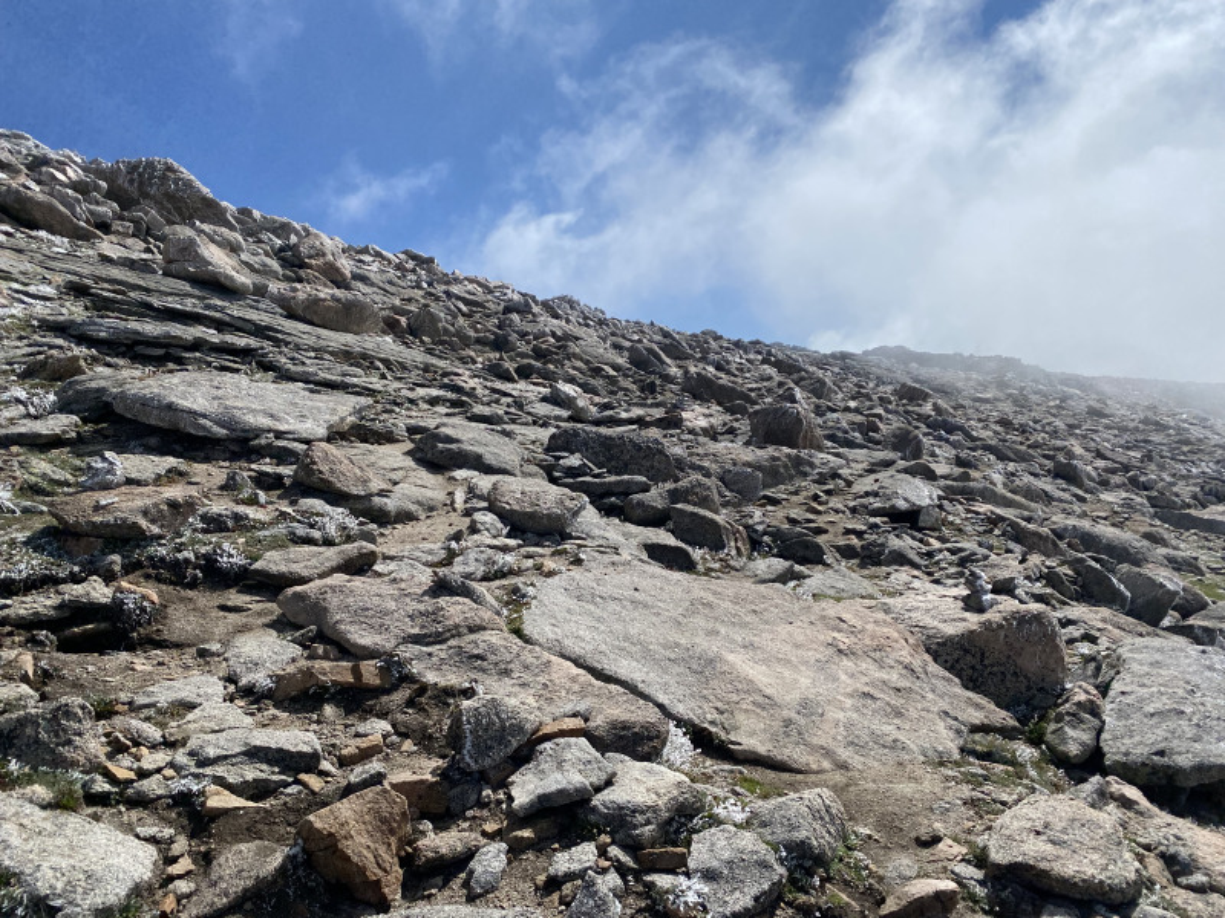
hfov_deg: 67.3
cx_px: 612
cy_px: 459
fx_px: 920
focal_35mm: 26
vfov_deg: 53.1
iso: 32
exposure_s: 1/6410
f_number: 1.8
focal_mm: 4.25
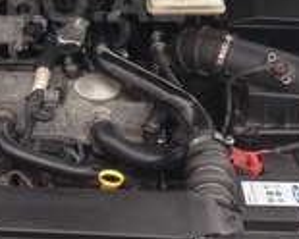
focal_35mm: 103
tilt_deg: -27.3
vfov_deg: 14.7
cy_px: 0
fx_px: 911
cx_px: 37
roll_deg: -1.8
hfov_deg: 18.4
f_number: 2.4
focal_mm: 4.12
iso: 50
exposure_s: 1/150
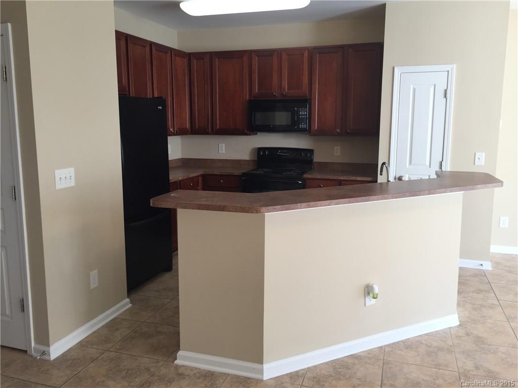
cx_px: 259
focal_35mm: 29
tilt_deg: -9.2
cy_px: 194
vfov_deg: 48.2
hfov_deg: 61.7
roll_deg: -1.1
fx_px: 434
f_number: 2.2
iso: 40
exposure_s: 1/60
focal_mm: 4.15
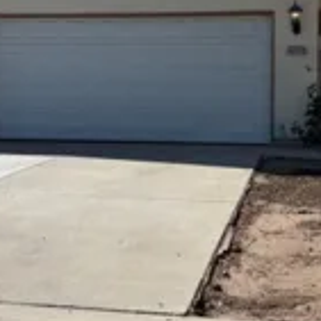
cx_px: 188
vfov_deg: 26.5
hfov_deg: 26.8
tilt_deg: +4.4
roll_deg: -2.1
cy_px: 77
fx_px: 671
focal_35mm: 64
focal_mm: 6.76
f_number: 1.78
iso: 80
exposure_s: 1/5714
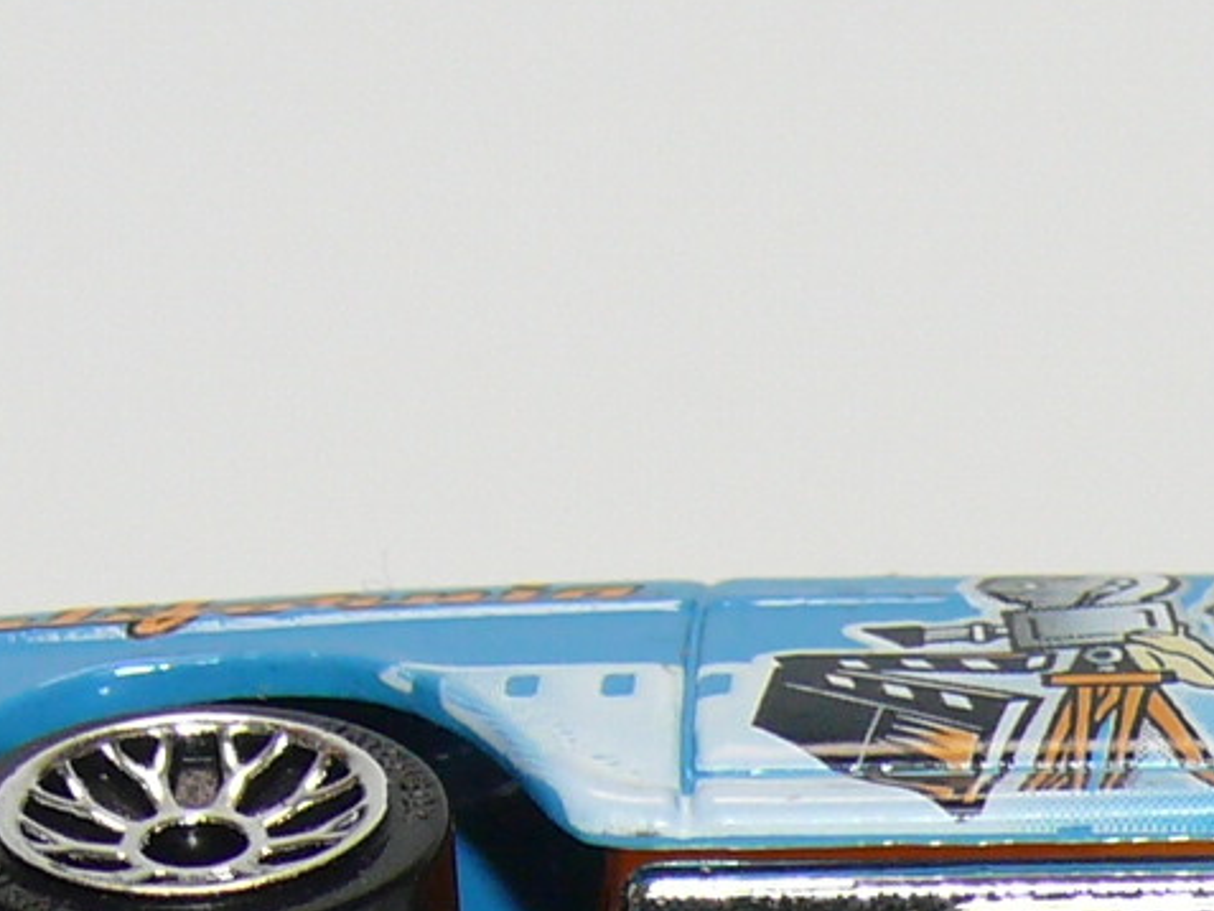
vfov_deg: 4.3
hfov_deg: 5.8
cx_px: 1407
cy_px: 1206
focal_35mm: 342
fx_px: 11997
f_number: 4
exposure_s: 1/30
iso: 100
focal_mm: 13.4
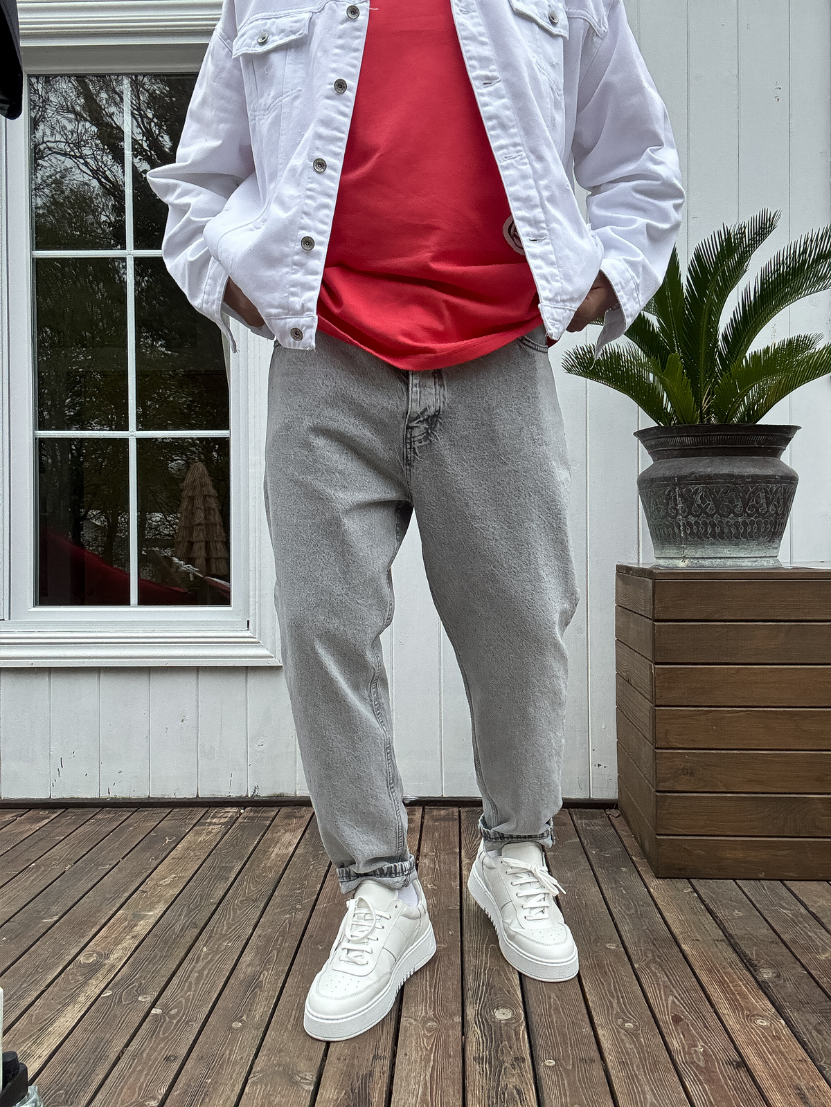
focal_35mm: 30
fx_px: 960
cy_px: 554
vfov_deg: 60.0
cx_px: 416
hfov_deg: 46.8
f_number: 1.9
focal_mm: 2.69
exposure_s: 1/370
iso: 25
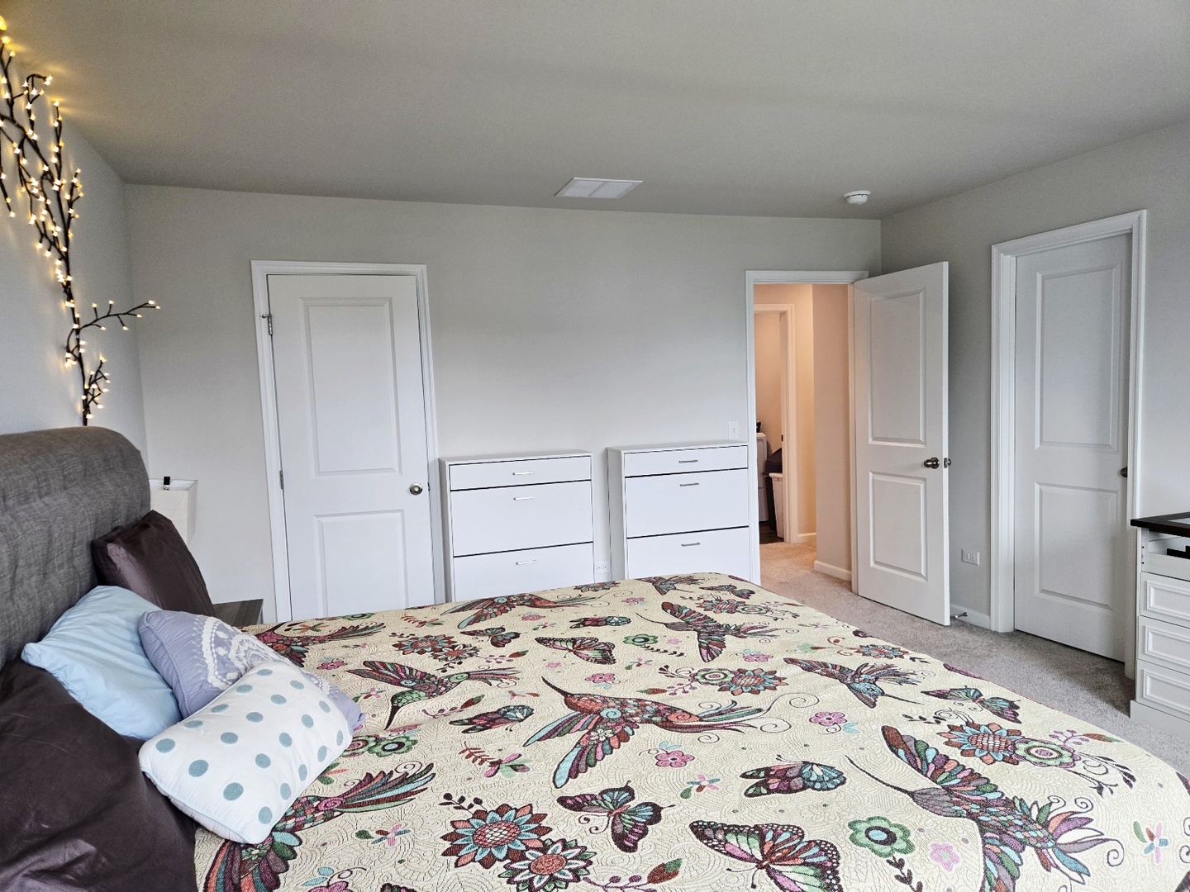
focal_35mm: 23
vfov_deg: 58.9
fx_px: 791
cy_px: 446
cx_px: 595
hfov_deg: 73.9
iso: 125
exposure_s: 1/120
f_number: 1.8
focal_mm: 5.4
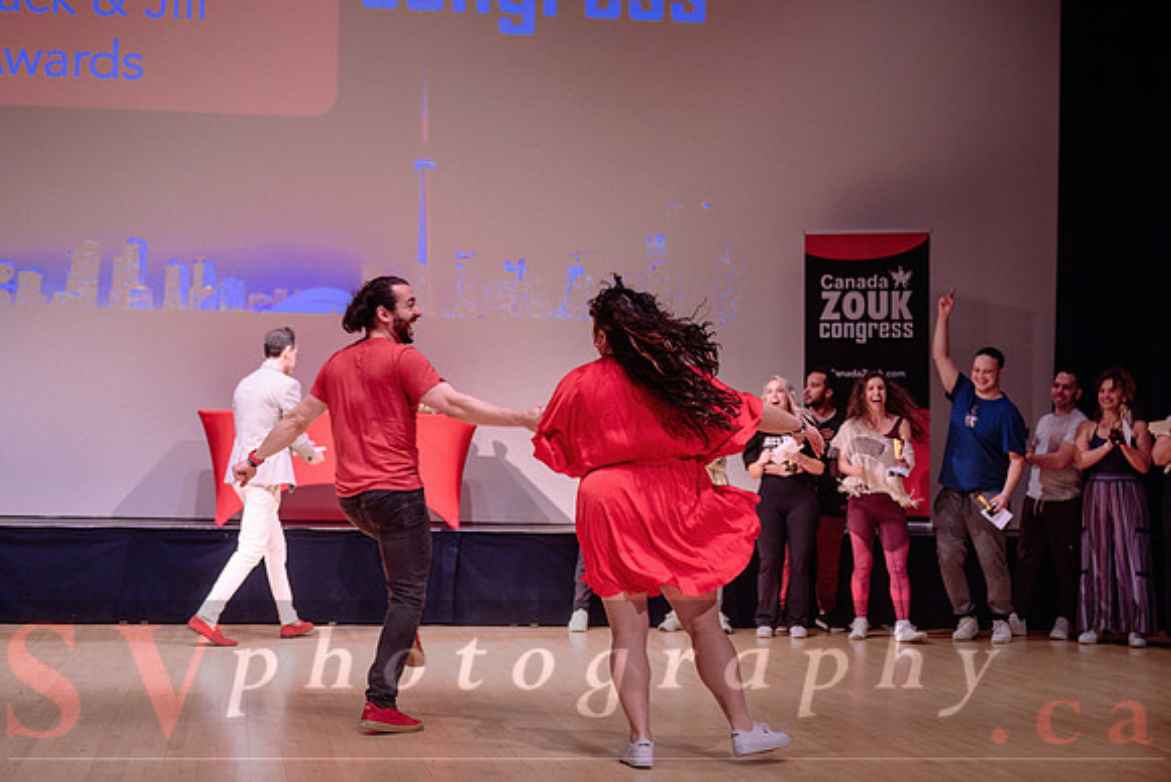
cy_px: 345
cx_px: 462
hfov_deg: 37.9
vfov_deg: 25.9
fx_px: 1695
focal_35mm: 52
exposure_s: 1/200
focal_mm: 43
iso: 1000
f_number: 3.2
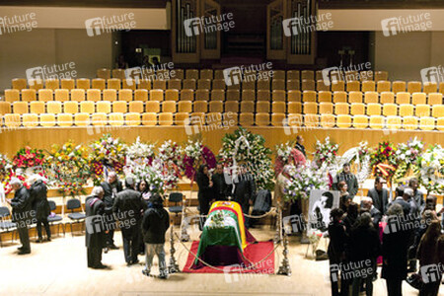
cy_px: 148
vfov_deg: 28.1
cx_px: 222
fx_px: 592
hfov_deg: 41.1
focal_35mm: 48
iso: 3200
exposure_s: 1/60
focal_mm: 48
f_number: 3.5
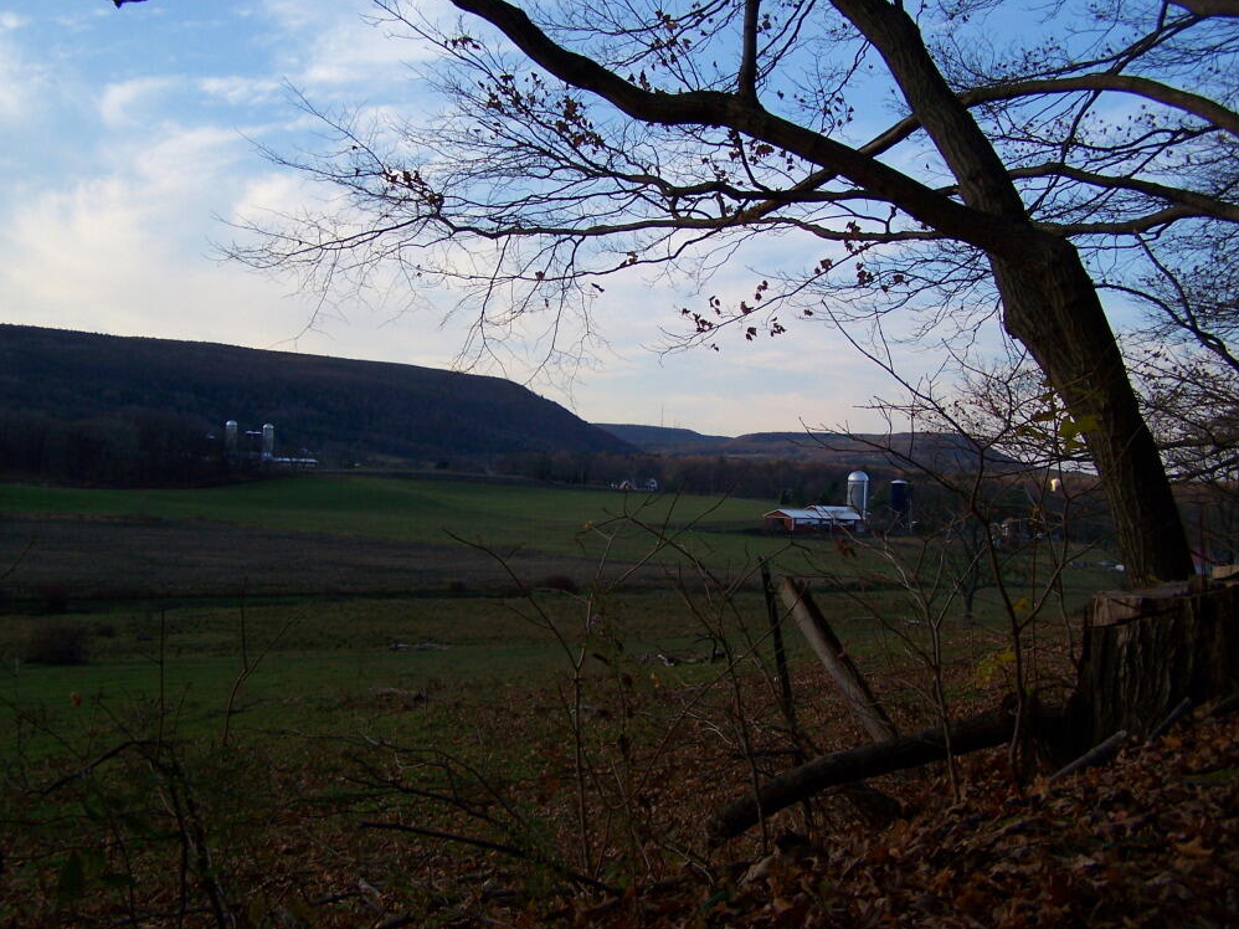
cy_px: 460
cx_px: 626
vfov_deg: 36.8
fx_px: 1396
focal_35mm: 39
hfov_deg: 47.9
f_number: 2.8
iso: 80
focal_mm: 6.3
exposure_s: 1/500
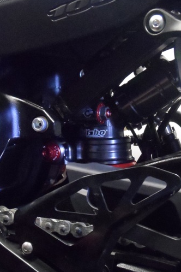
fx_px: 641
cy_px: 132
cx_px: 103
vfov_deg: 23.9
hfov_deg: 16.1
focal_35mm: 85
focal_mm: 8.7
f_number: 4
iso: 800
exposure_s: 1/20
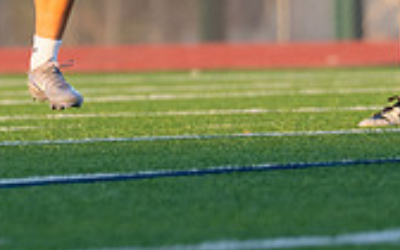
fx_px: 13932
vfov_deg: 1.0
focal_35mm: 1278
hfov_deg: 1.6
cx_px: -8
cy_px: -164
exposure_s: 1/1250
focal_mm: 200
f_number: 2.8
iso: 320
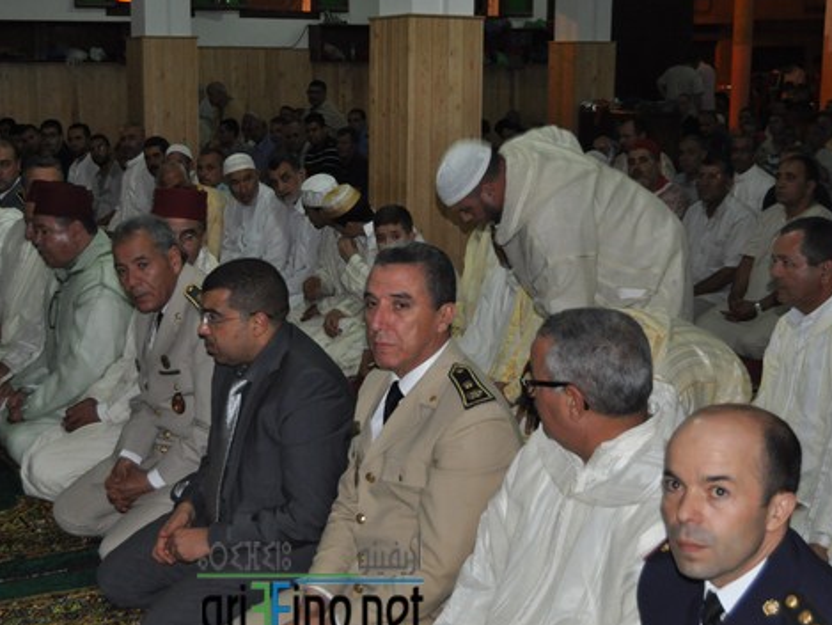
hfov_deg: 34.7
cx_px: 310
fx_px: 1322
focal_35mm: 55
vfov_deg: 26.6
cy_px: 305
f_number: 4
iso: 800
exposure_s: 1/60
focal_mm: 28
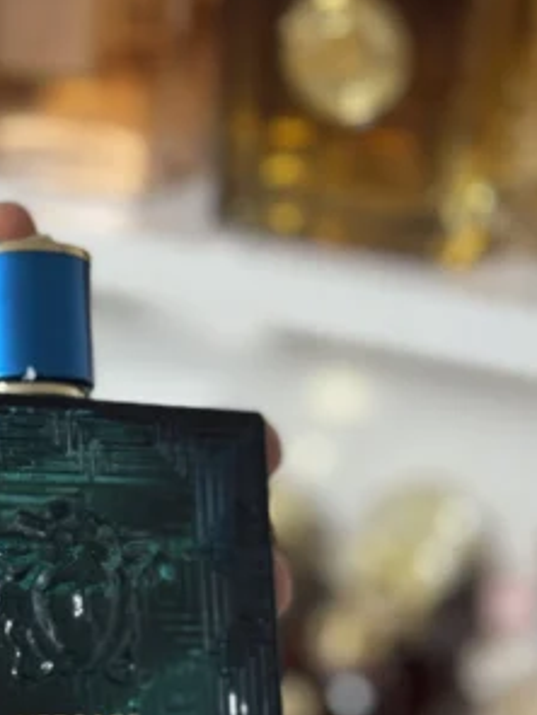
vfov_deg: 20.8
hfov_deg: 15.7
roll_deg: -2.2
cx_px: 44
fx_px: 1924
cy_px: 586
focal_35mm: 93
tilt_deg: -31.0
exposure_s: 1/50
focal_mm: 6.76
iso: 250
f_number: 1.78
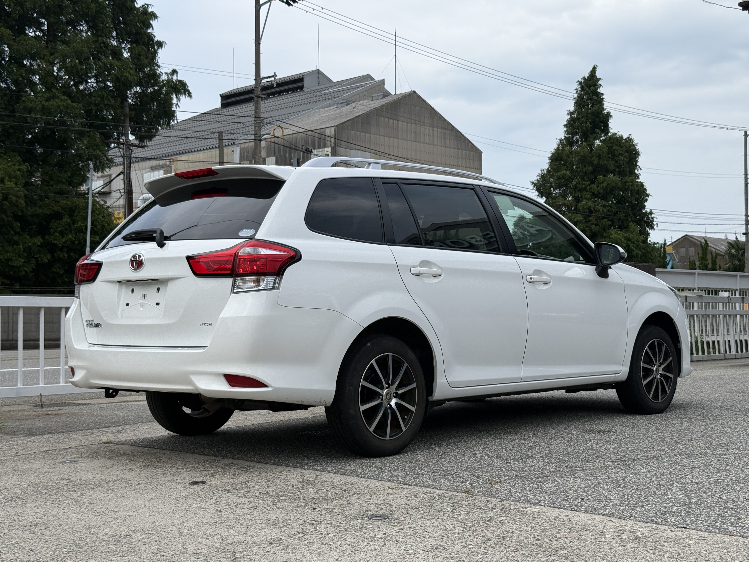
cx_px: 374
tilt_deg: +2.3
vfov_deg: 30.3
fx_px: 1039
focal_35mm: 48
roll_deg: +0.0
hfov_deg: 39.7
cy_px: 281
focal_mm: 6.76
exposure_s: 1/3891
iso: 64
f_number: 1.78
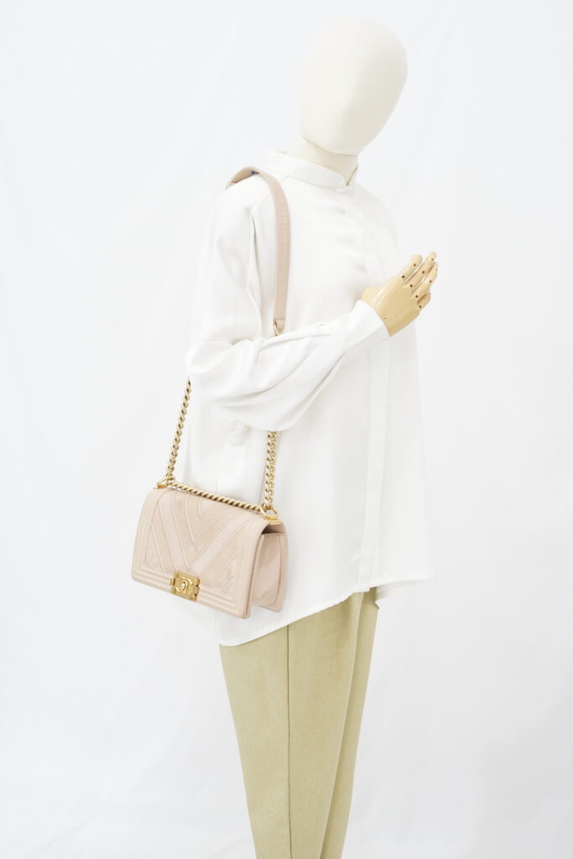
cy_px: 430
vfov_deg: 39.6
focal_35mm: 50
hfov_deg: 27.0
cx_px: 286
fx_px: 1193
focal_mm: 50
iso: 640
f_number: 6.3
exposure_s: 1/6
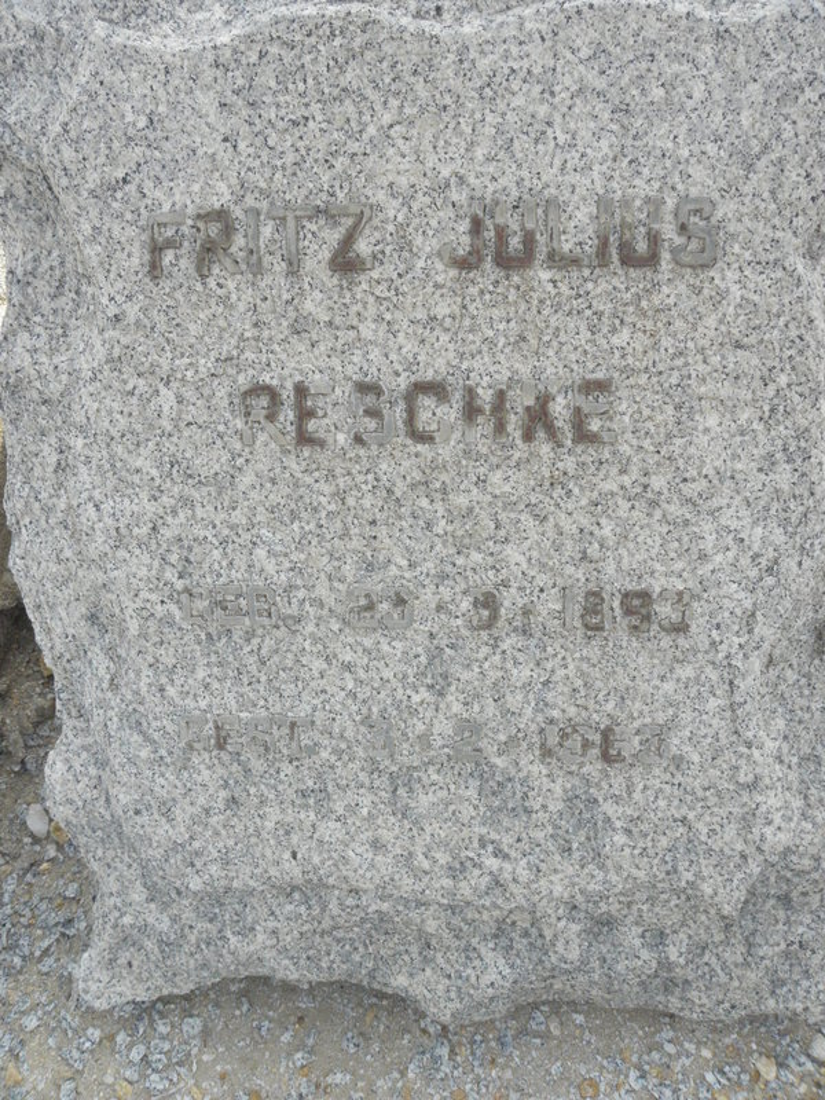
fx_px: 826
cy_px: 550
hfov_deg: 53.1
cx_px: 412
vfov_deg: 67.3
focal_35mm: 26
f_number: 5.6
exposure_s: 1/320
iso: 200
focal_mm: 4.6
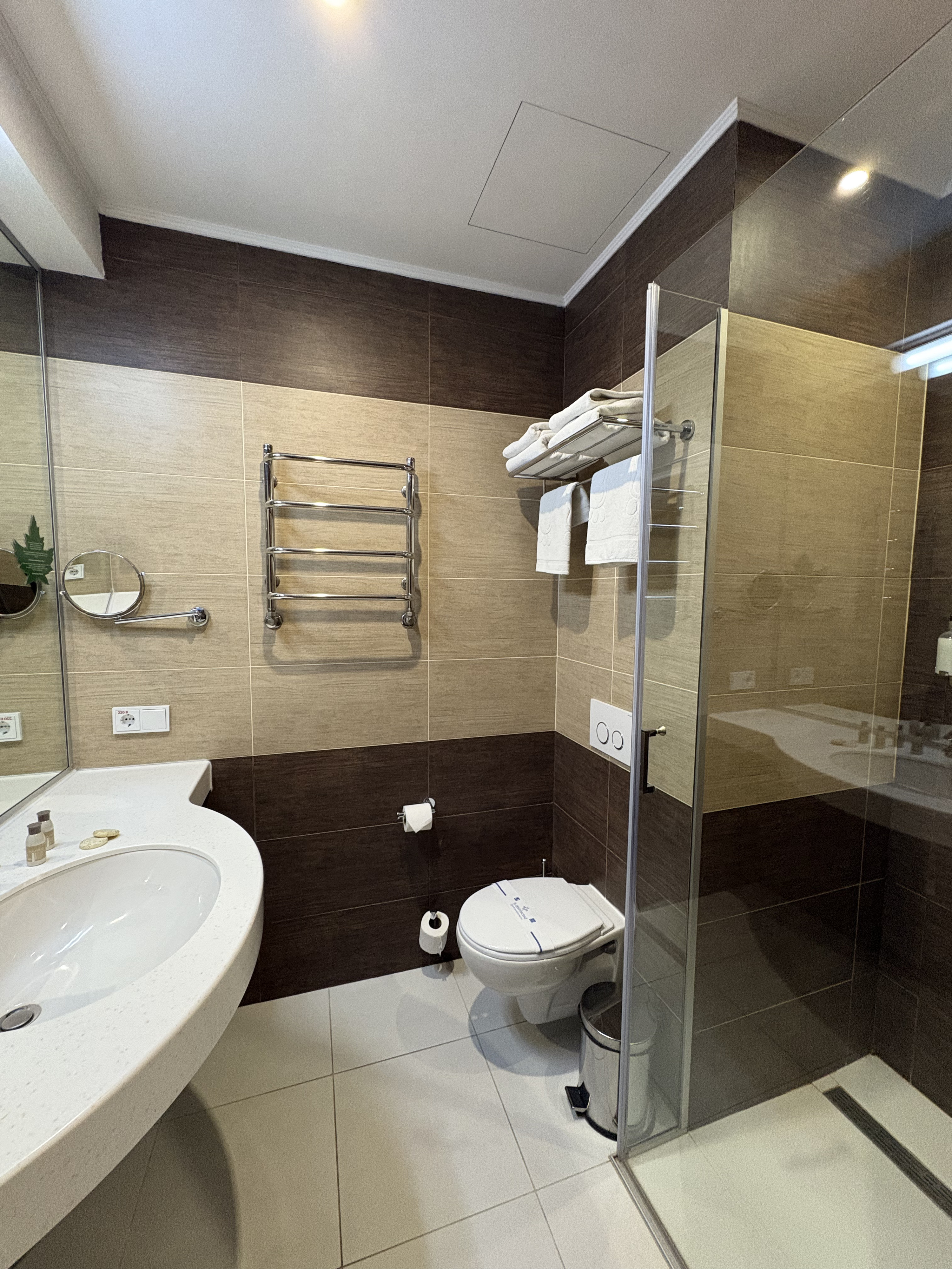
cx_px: 476
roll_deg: -0.3
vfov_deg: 102.1
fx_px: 513
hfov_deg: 85.7
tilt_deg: -5.1
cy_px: 634
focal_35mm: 14
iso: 400
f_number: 2.2
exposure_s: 1/50
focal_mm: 2.22
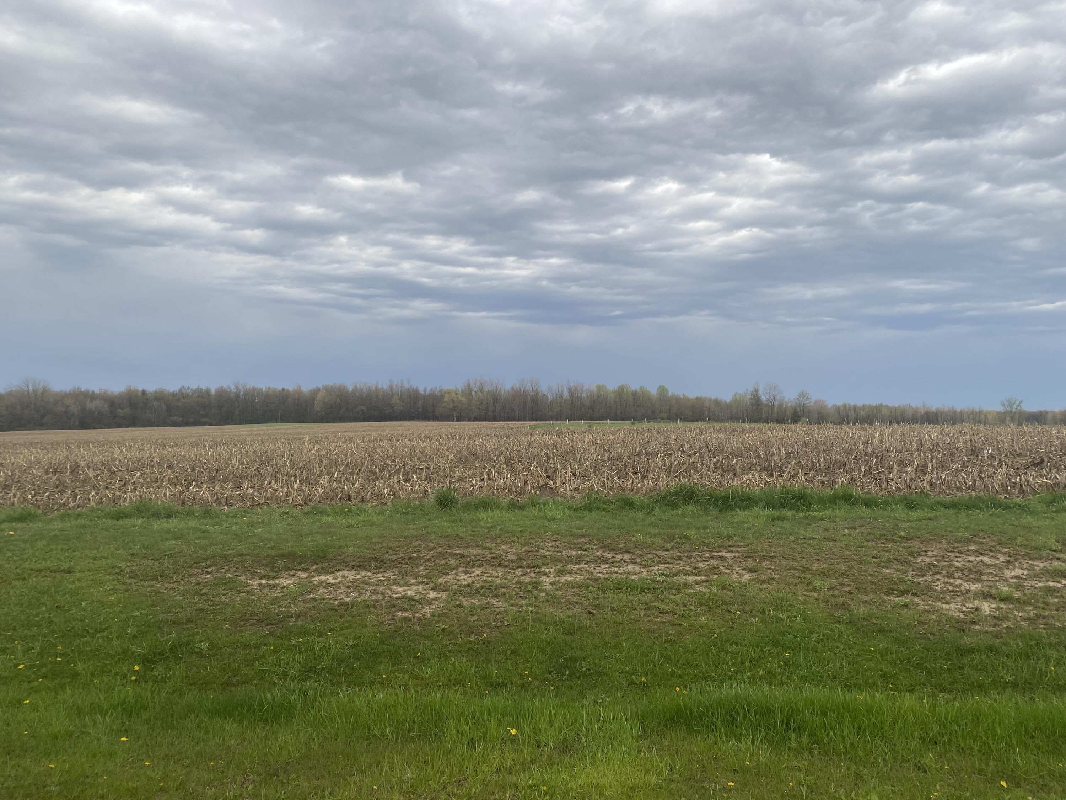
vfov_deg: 53.1
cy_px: 400
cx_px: 533
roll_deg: +0.2
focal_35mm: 26
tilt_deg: +3.3
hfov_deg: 67.3
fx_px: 801
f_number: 1.8
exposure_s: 1/343
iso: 32
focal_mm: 4.25
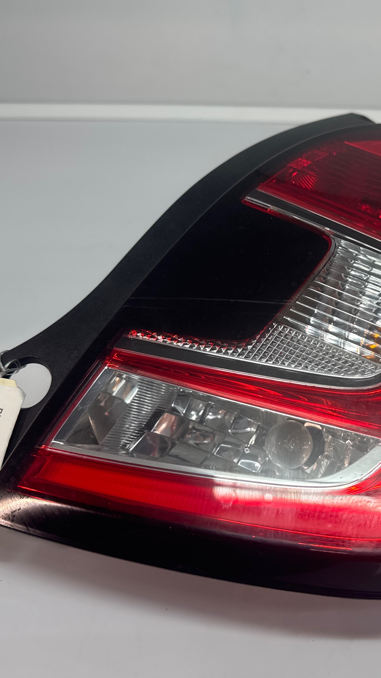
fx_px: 629
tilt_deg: -39.0
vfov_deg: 56.6
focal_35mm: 35
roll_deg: -2.6
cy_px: 340
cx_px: 297
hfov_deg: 32.9
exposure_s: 1/100
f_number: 1.78
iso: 125
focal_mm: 6.76
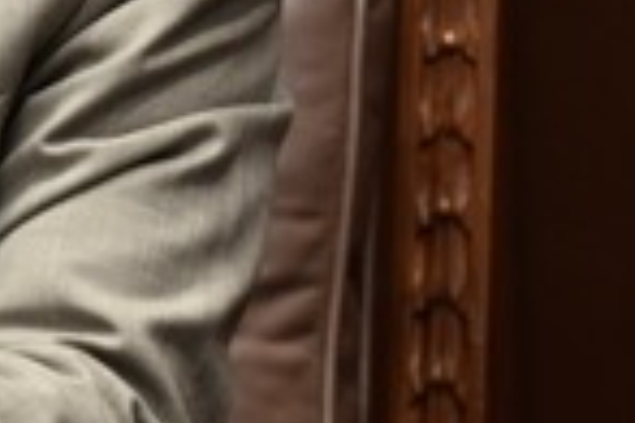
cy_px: -175
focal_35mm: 545
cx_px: -726
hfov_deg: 3.7
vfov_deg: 2.5
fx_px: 9612
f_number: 5.6
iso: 2500
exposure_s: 1/100
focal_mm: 125
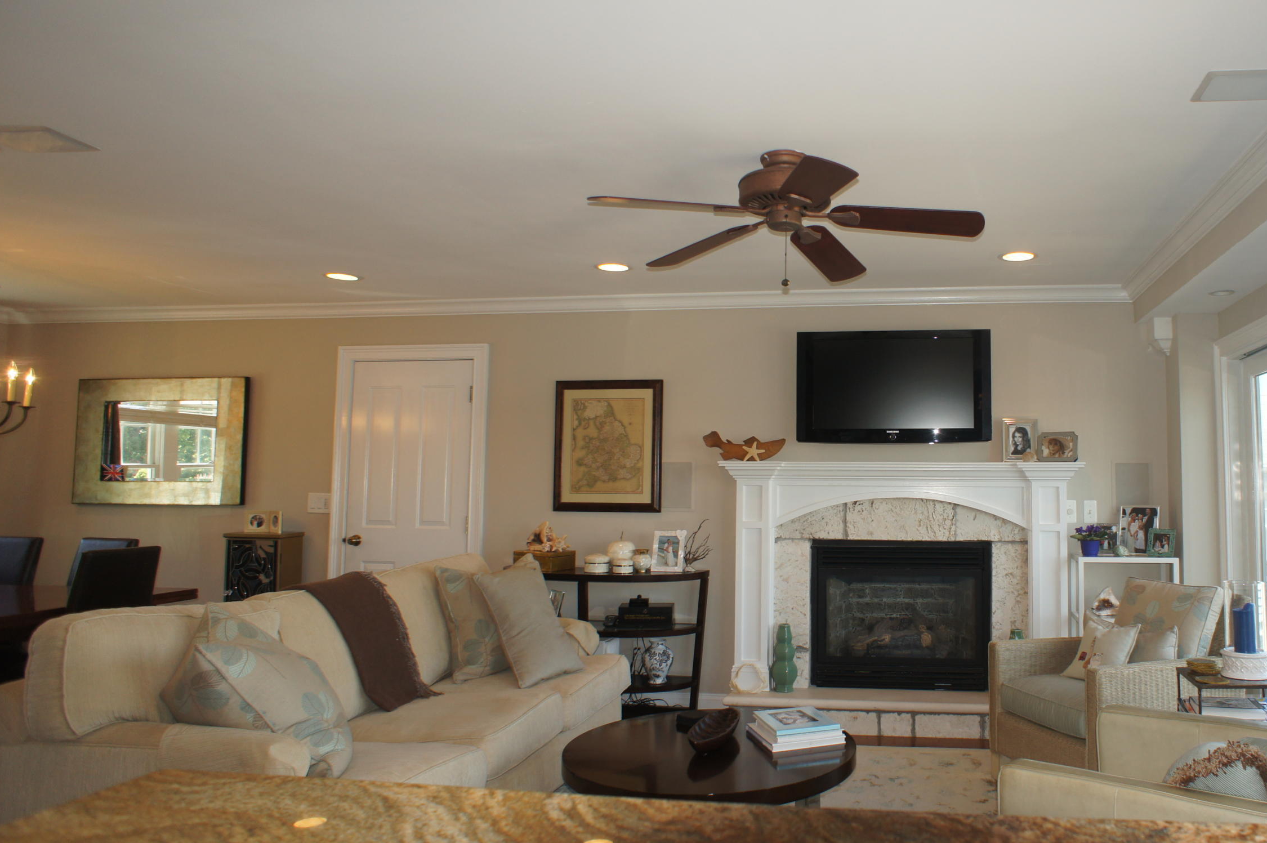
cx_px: 840
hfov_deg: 57.5
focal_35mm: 32
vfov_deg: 41.1
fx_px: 1125
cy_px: 413
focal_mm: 16
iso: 200
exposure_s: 1/100
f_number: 4
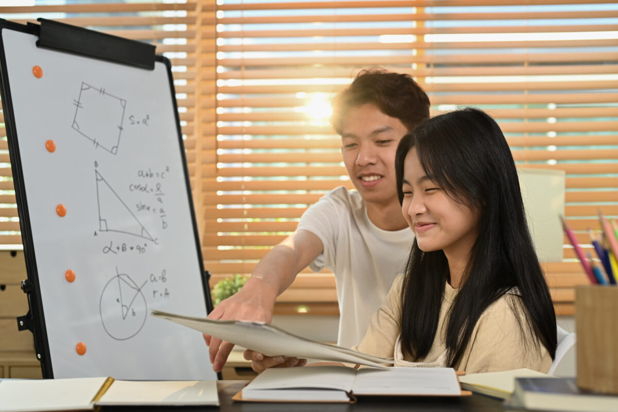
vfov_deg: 27.0
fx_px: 858
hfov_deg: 39.6
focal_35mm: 50
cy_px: 206
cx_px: 309
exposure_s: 1/60
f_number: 4
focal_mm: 50
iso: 400
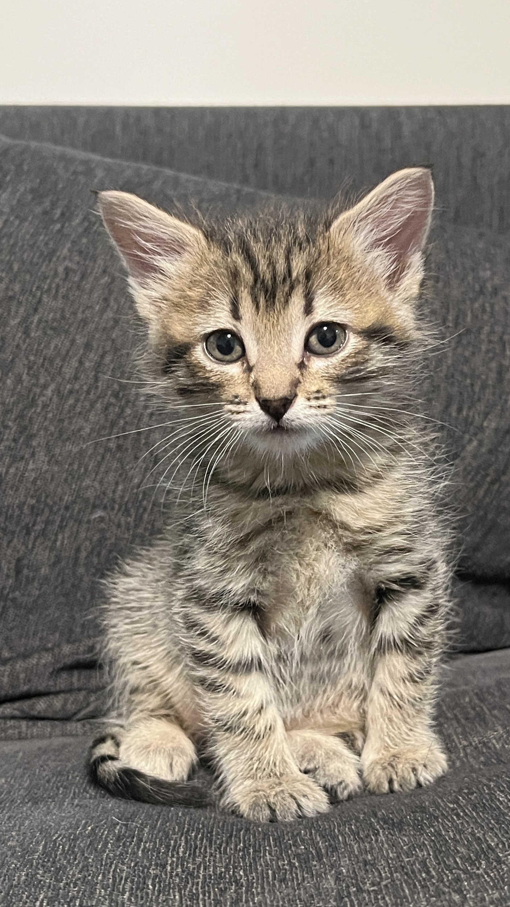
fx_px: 697
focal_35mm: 29
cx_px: 265
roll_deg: +1.9
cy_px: 453
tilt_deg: -6.9
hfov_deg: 40.2
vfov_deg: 66.1
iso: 640
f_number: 1.6
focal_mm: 5.1
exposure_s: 1/35
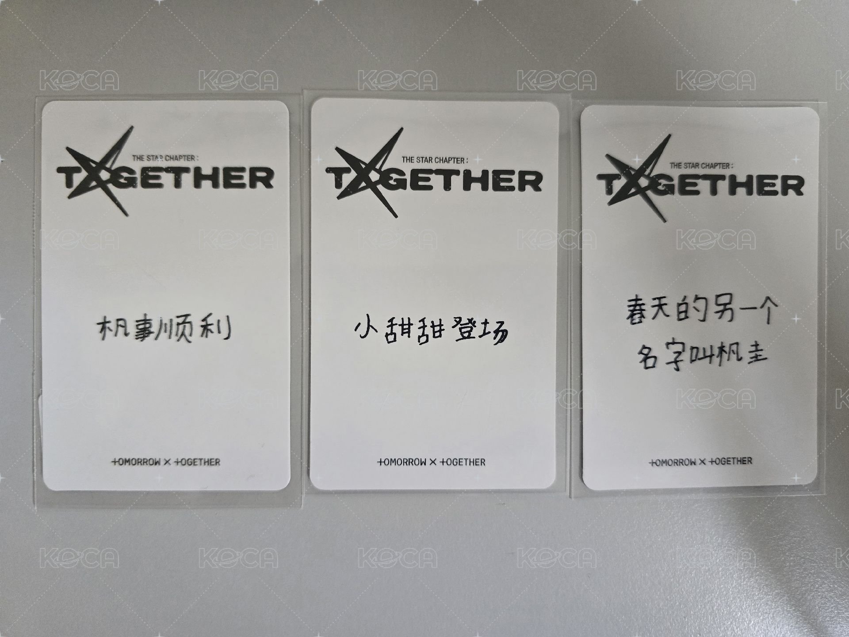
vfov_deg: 58.9
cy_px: 318
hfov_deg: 73.9
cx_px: 424
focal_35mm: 23
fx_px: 564
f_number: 1.7
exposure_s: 1/120
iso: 800
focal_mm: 6.3
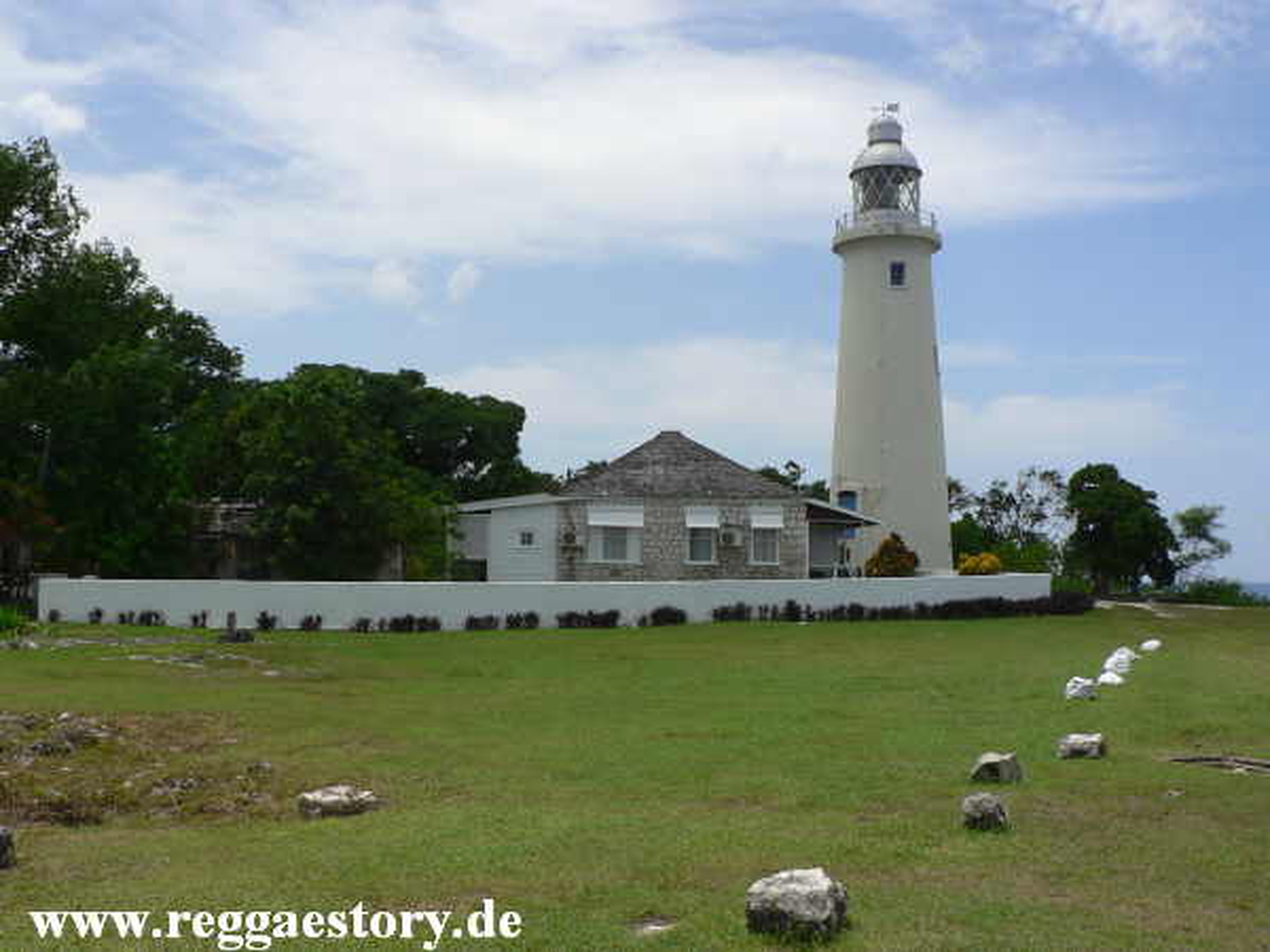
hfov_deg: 52.6
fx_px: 1284
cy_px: 476
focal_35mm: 35
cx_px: 635
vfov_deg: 40.7
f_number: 5.6
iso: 64
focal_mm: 6
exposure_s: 1/500
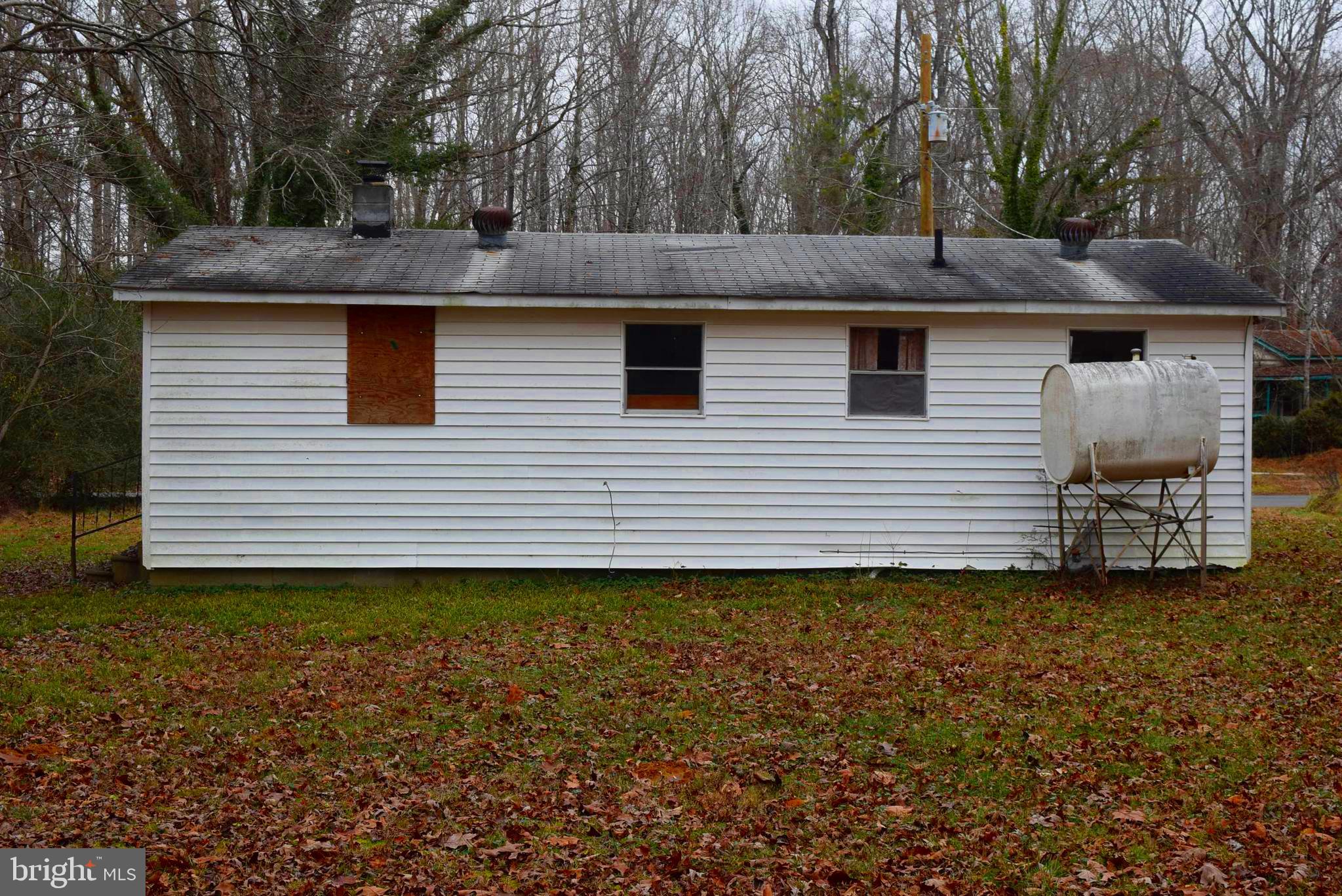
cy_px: 448
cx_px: 671
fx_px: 1679
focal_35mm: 45
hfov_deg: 43.6
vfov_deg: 29.9
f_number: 8
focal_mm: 30
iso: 320
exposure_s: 1/250
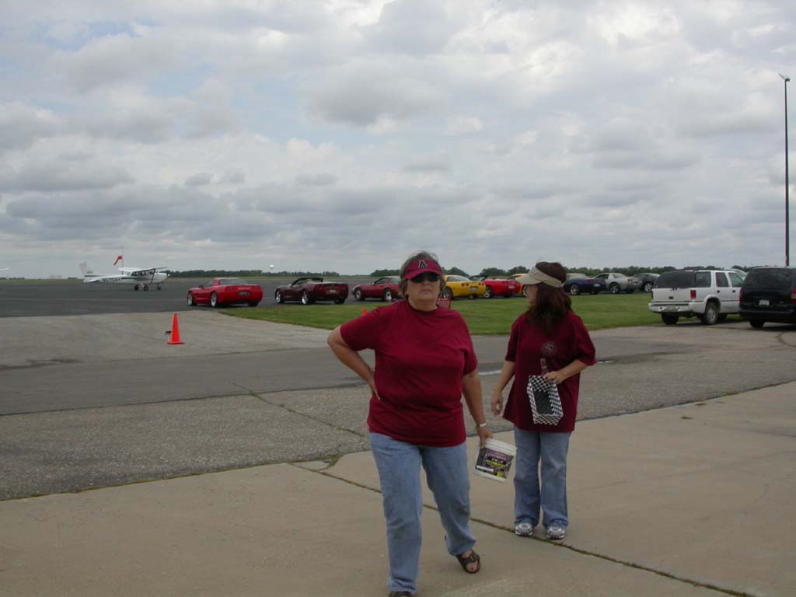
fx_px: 874
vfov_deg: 37.7
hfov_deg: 49.0
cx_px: 398
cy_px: 298
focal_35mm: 38
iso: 100
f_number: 7.5
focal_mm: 7.85
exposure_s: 1/412
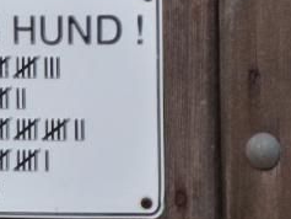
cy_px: 118
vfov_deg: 1.8
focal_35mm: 809
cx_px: -44
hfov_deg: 2.4
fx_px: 6804
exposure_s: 1/60
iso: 400
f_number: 4.9
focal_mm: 49.2
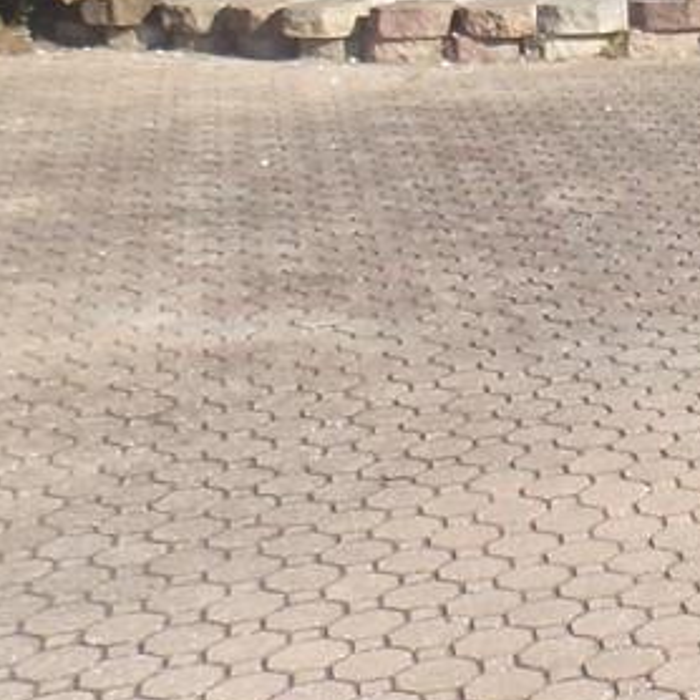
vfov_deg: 14.1
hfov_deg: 12.3
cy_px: -292
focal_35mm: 117
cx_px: 1584
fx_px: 2677
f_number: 3.1
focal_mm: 4
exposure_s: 1/640
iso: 80
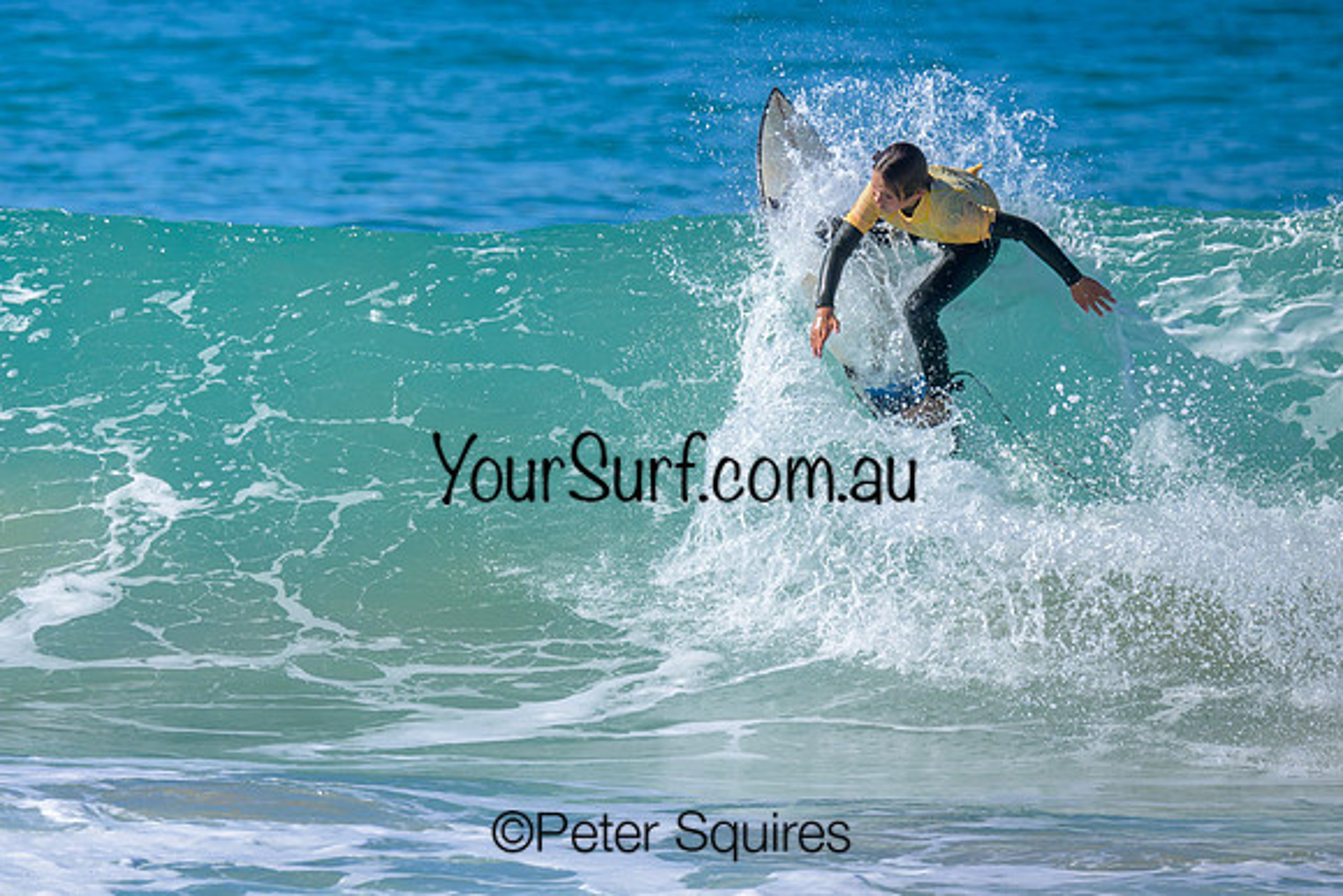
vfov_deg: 1.3
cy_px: 281
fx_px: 40984
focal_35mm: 1098
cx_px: 421
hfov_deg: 1.9
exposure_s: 1/2000
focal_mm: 800
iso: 400
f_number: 6.3
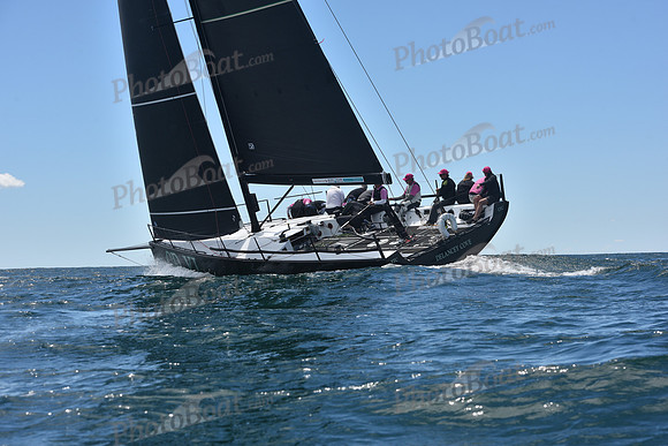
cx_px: 334
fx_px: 1299
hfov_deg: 28.8
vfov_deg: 19.5
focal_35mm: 70
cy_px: 223
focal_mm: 70
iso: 250
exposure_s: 1/800
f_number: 10
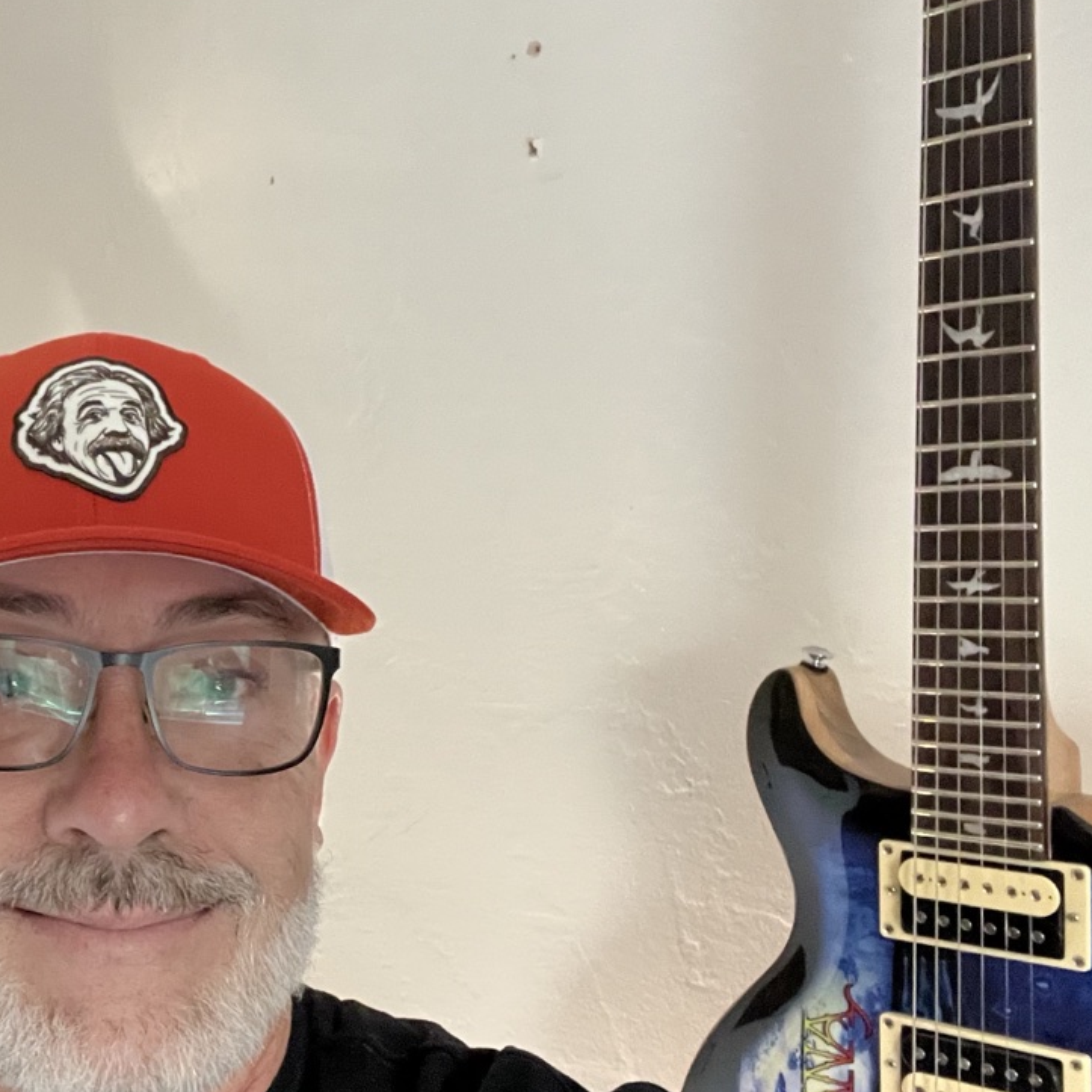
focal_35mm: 45
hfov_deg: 35.7
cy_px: 597
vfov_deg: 37.5
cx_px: 142
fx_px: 1606
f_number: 2.2
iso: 640
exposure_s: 1/24
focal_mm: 2.71
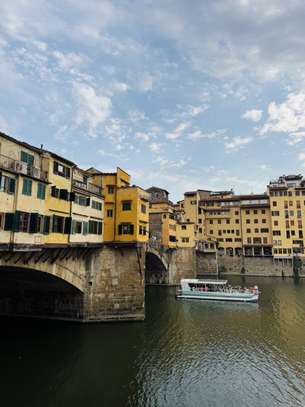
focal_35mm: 24
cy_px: 204
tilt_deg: +9.0
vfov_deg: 71.6
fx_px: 282
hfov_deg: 56.8
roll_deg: +1.6
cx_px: 152
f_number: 1.78
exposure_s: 1/4049
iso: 80
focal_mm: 6.76
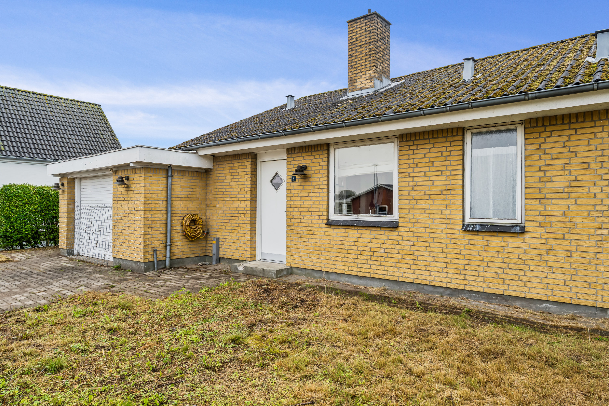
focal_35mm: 24
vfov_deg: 54.1
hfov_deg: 74.9
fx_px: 398
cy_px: 203
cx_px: 304
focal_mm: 23.5
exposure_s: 1/80
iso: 200
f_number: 8
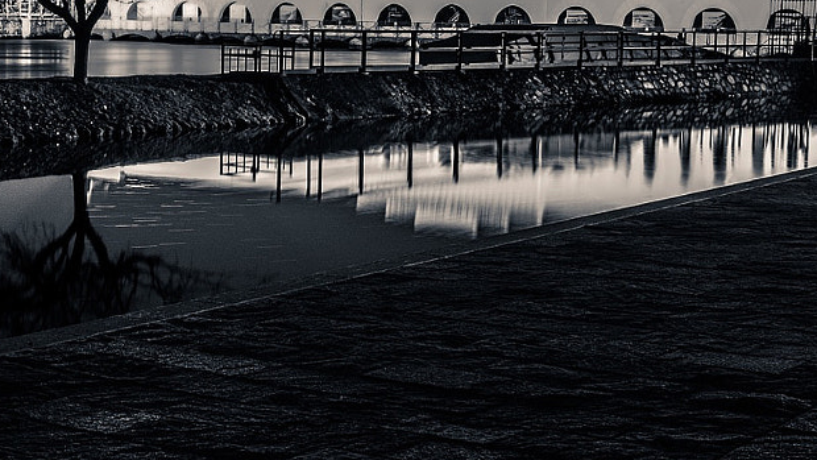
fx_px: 1582
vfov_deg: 16.5
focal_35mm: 73
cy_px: 214
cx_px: 254
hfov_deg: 28.7
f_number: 4.5
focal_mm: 18
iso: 200
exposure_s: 25
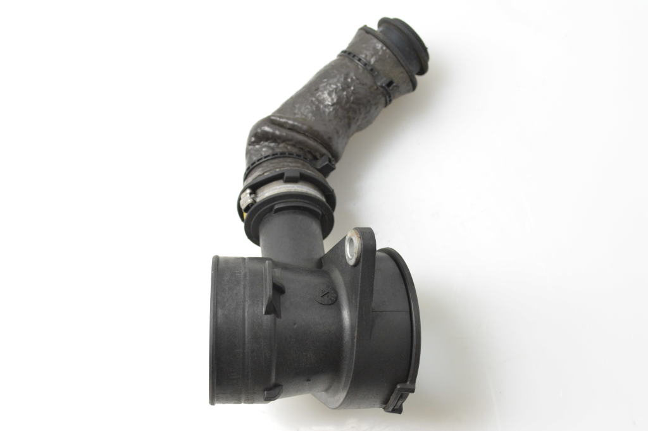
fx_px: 945
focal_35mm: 52
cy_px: 216
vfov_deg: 25.7
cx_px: 324
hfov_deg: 37.9
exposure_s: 1/160
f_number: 6.3
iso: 2000
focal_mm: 35
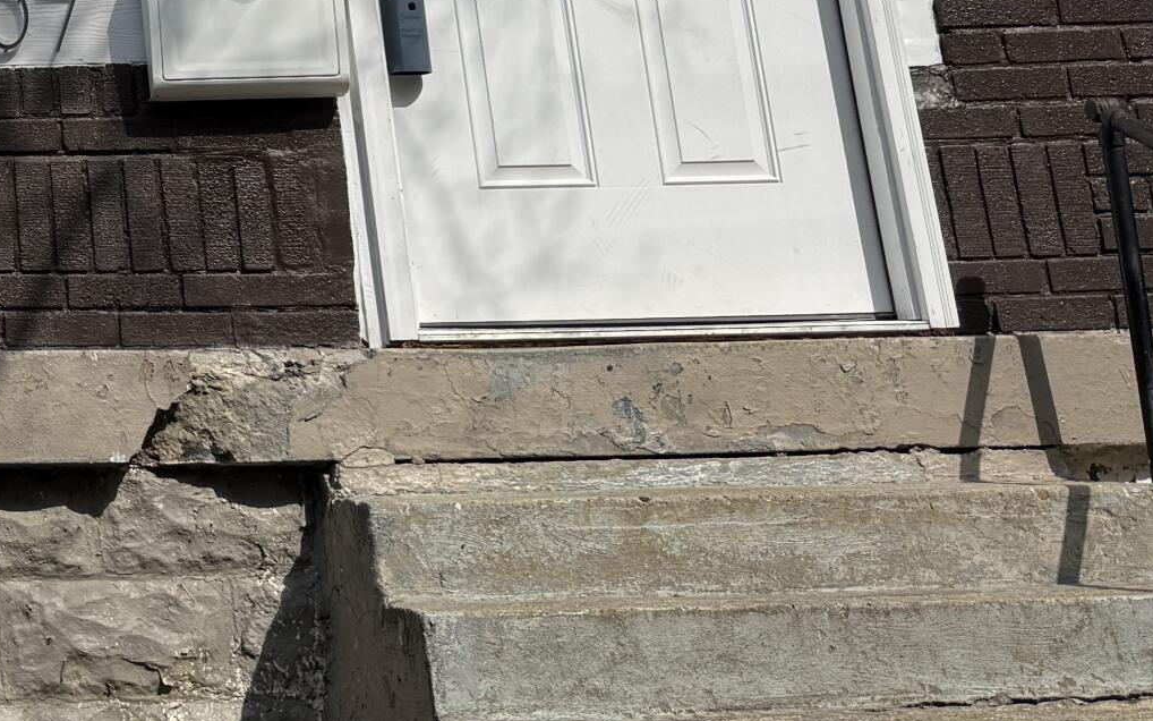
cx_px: -343
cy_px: -166
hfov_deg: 24.1
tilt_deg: +18.1
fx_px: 2356
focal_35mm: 75
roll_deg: +1.5
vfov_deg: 16.6
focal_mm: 6.76
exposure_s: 1/6173
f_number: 1.78
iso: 80
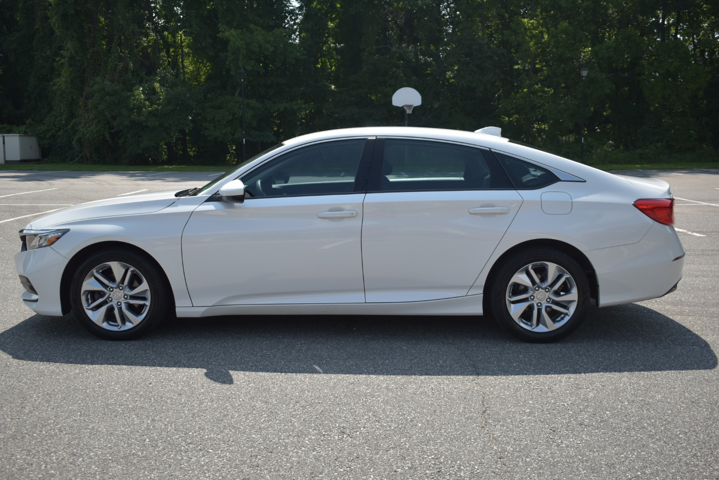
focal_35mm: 36
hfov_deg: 53.1
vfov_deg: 36.9
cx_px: 360
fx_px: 719
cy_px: 240
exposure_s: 1/640
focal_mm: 24
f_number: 4
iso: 100
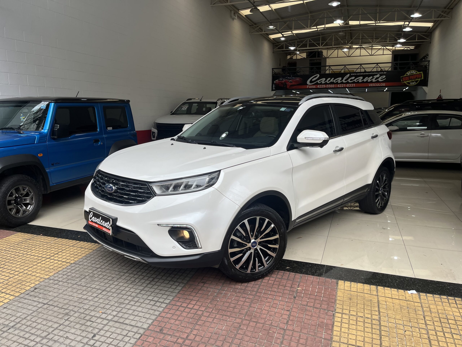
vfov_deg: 53.1
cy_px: 174
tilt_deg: -9.9
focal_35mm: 26
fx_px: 347
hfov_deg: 67.3
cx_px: 231
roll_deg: +1.0
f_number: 1.6
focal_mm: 5.1
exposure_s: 1/756
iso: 50
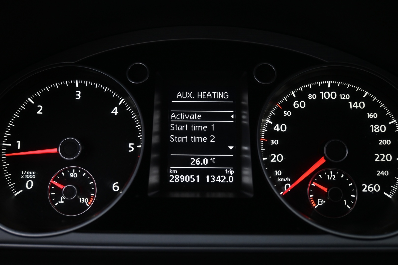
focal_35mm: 31
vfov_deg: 42.6
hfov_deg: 60.7
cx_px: 199
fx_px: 340
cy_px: 132
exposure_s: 1/30
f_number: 3.8
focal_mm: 20.5
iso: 720
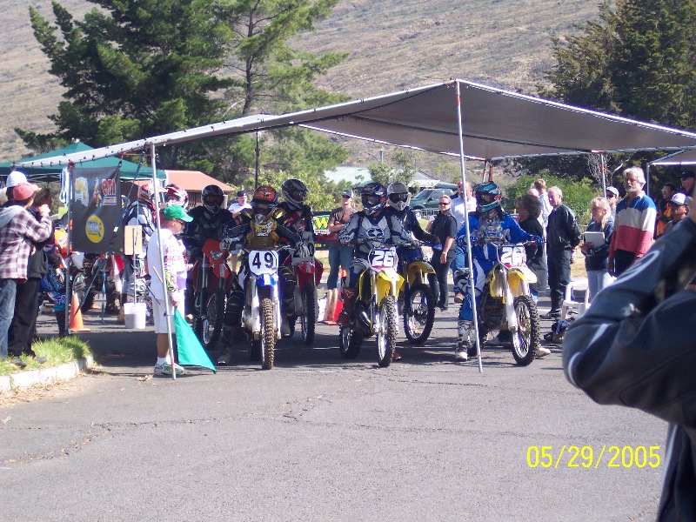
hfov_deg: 17.3
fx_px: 2292
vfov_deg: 13.0
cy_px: 261
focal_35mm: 114
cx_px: 348
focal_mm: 24
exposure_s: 1/250
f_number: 4.8
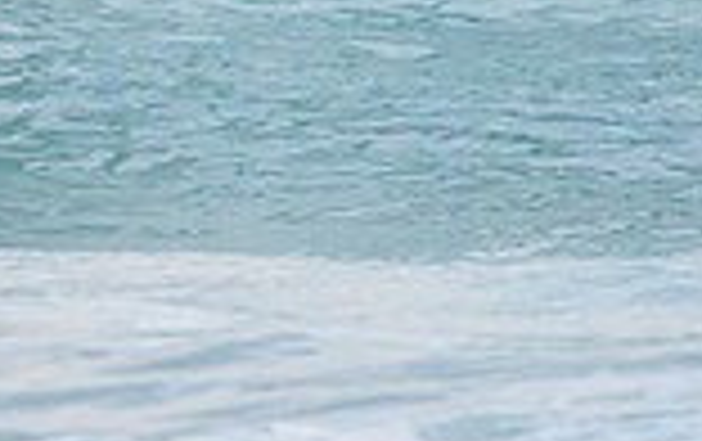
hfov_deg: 0.9
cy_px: -185
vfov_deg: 0.6
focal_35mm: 2319
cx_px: -445
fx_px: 44431
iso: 900
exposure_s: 1/1600
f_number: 5.6
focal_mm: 500
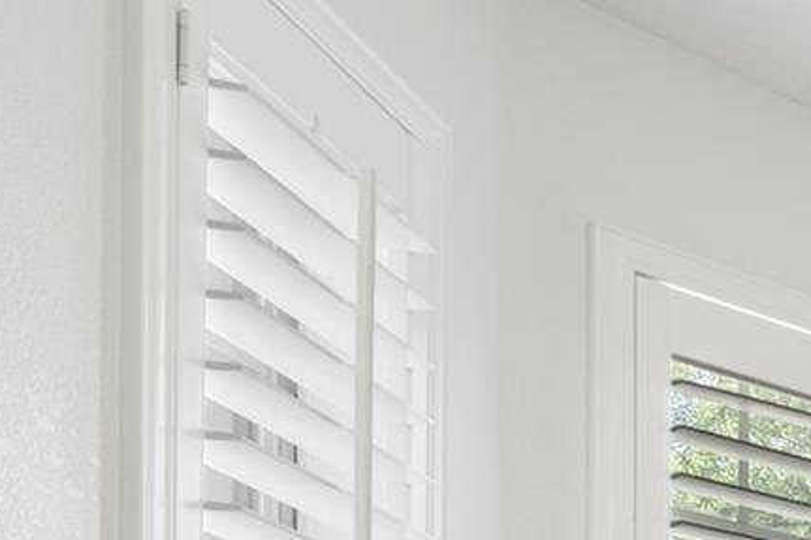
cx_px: 1855
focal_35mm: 76
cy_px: 1013
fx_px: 1711
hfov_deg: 15.9
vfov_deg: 15.2
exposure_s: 2
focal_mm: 16
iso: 200
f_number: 9
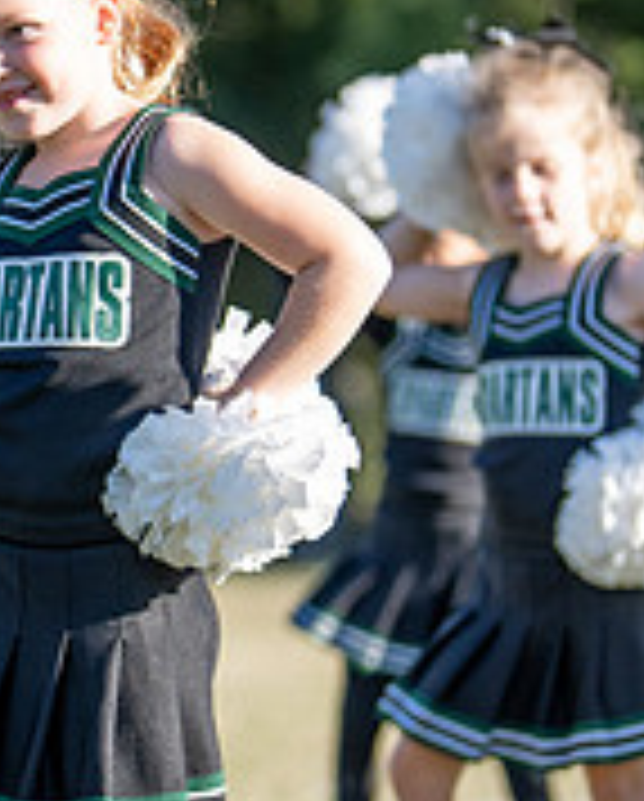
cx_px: -42
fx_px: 5038
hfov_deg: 7.3
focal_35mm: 212
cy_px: 379
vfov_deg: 9.1
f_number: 1.2
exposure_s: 1/4000
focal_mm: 50
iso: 100
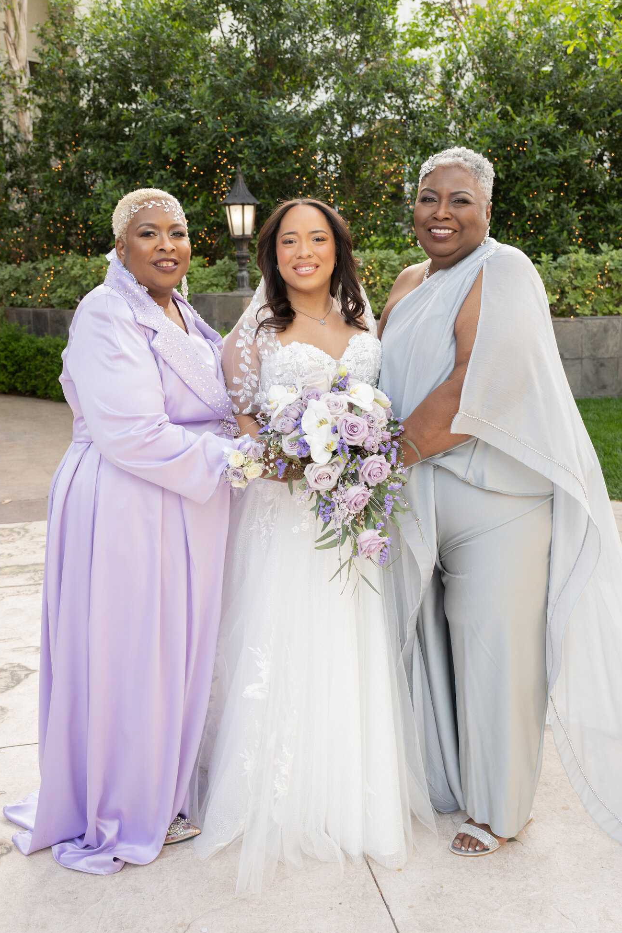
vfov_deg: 50.1
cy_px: 459
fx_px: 998
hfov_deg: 34.6
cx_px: 313
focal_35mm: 39
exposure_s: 1/200
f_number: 3.5
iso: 400
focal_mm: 25
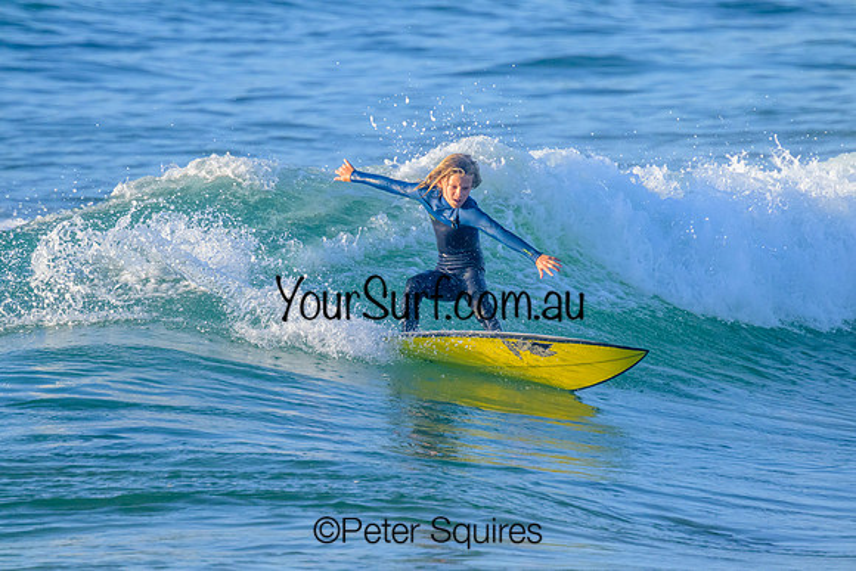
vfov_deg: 1.7
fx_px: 19026
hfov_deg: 2.6
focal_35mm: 800
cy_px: 286
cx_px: 428
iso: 5600
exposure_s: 1/2000
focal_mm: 800
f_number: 11
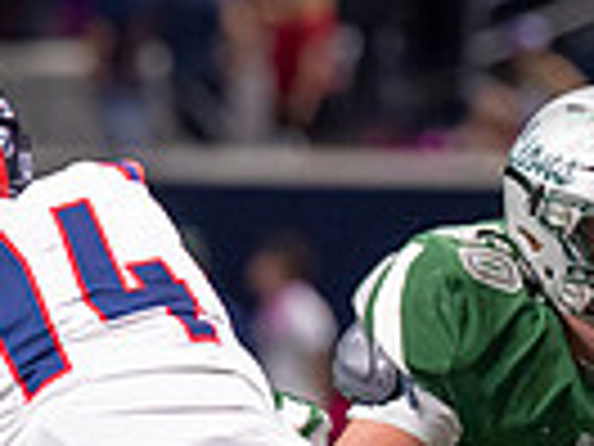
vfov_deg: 1.3
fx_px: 19099
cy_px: 297
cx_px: -231
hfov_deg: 1.8
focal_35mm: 1113
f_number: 2.8
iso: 2000
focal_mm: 164
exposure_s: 1/1000
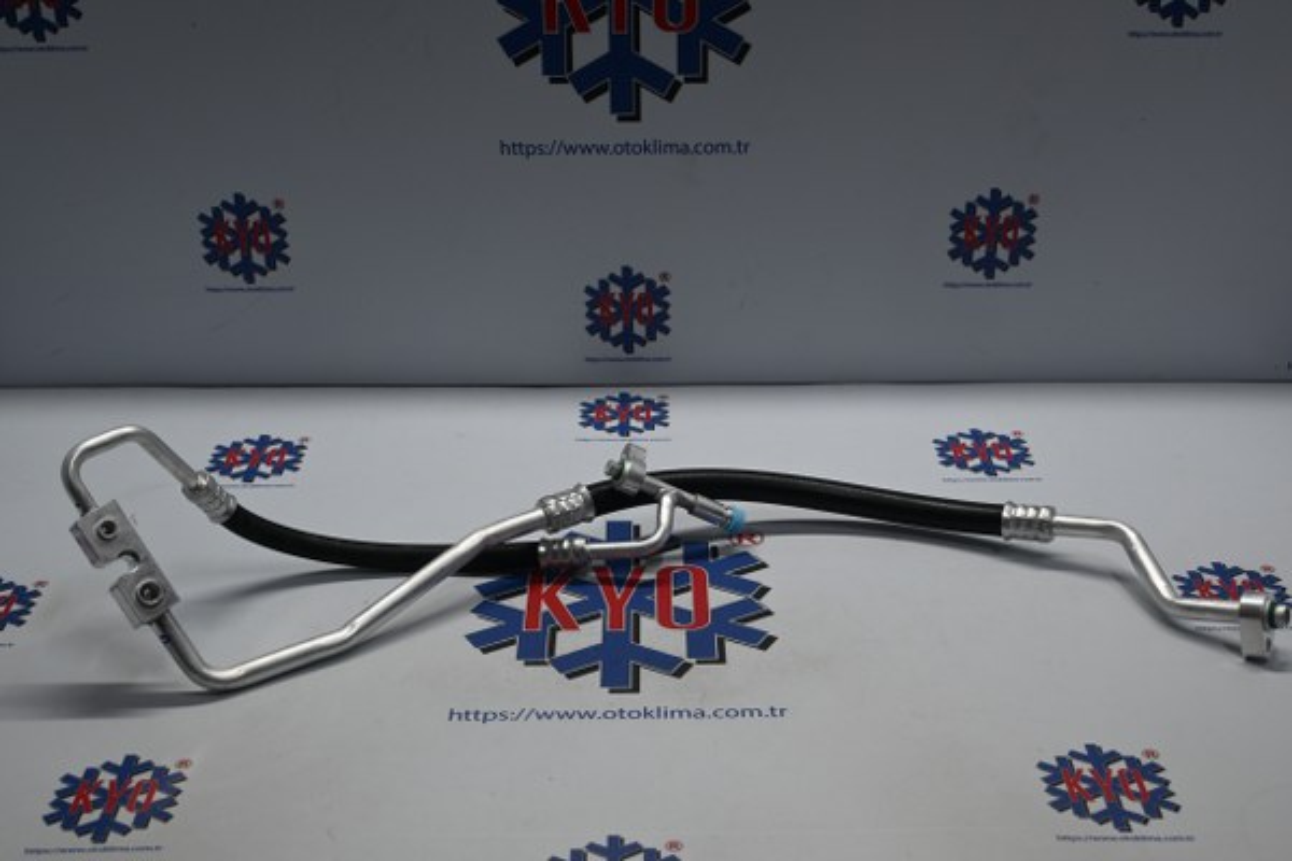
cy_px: 430
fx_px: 1749
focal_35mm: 49
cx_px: 646
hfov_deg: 40.5
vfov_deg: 27.7
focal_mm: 32.5
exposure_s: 1/50
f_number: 5
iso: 250
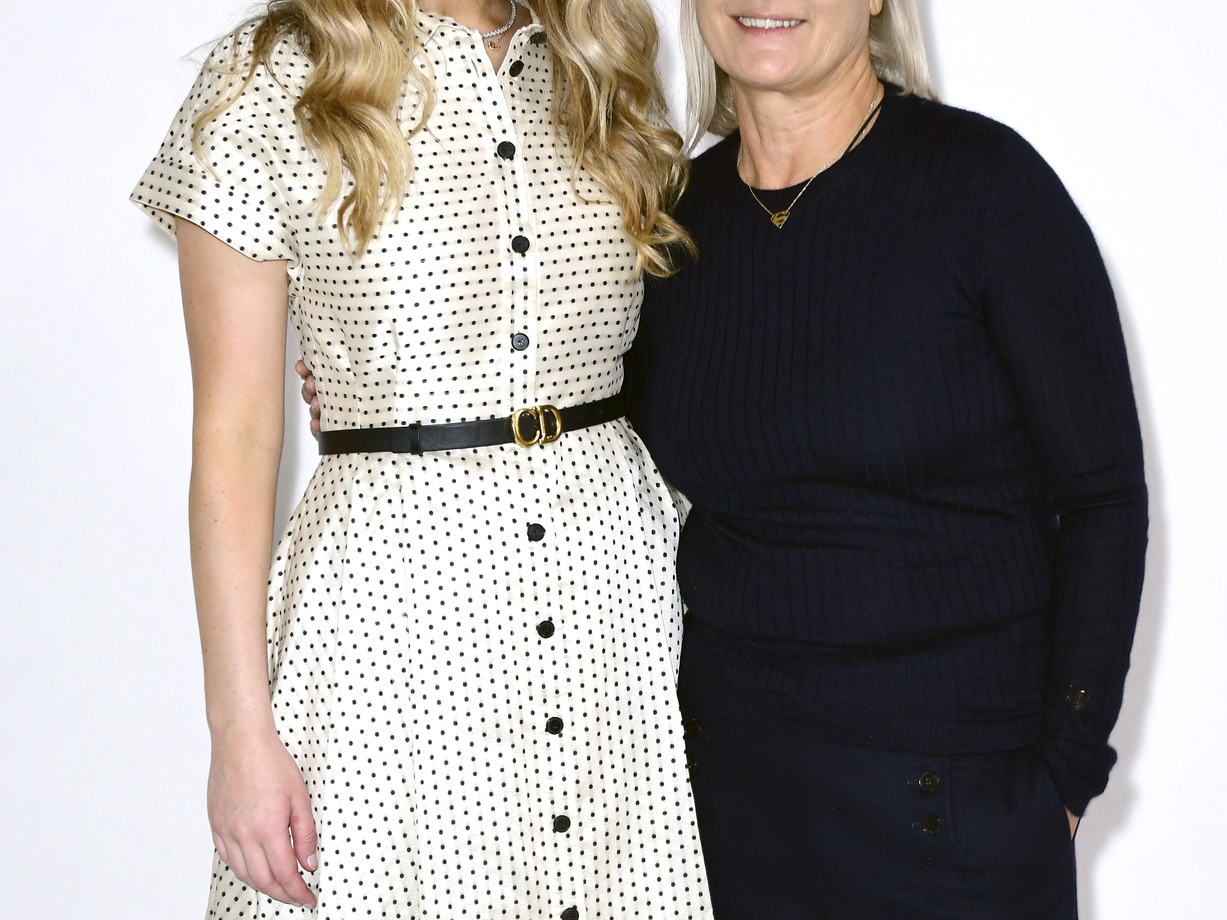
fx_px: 2871
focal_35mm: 81
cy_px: 667
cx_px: 728
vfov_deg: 18.1
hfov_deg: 24.1
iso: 800
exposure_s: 1/160
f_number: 5.6
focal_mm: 36
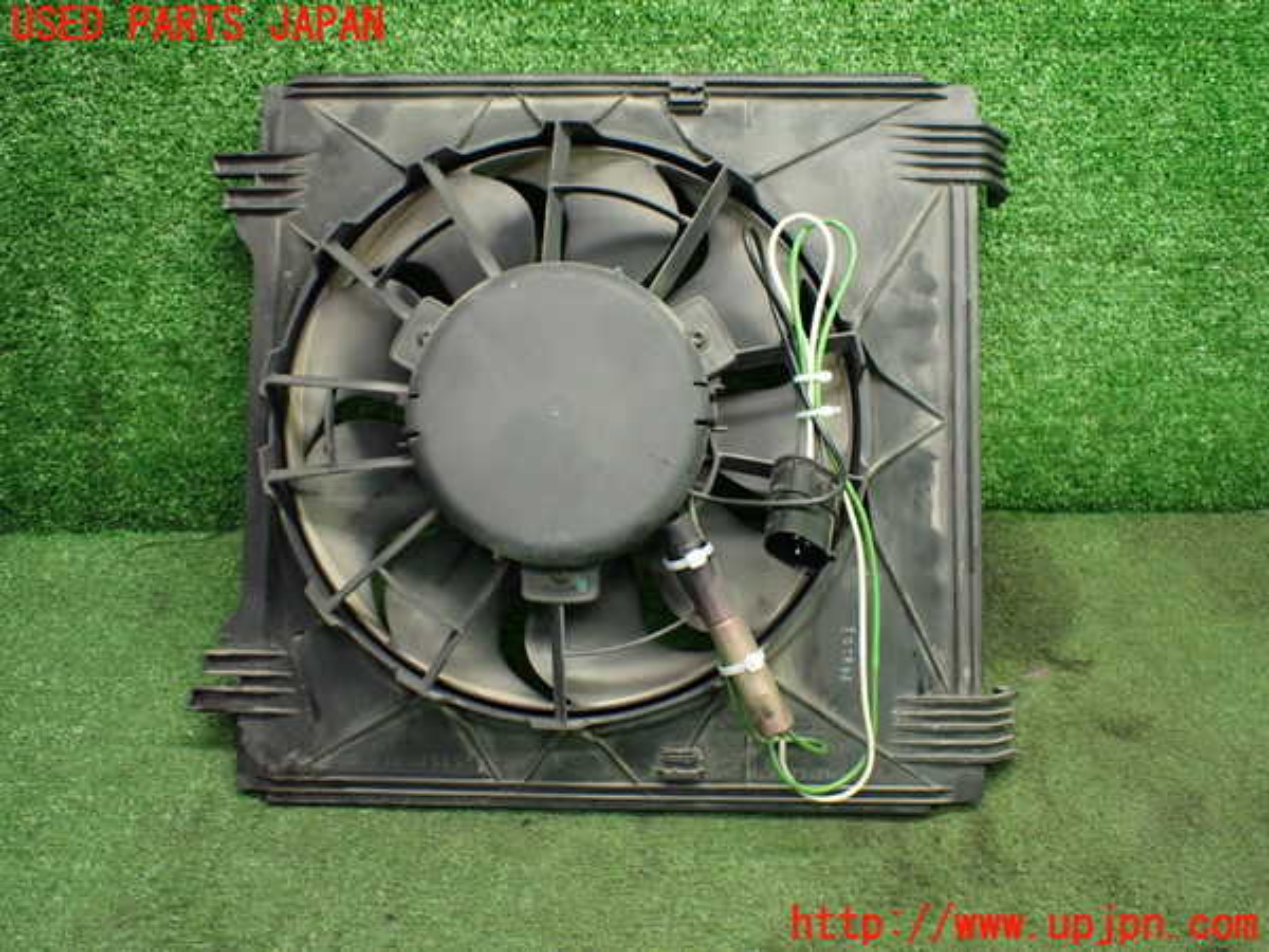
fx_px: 1100
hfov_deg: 60.0
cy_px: 476
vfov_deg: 46.8
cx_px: 634
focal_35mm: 30
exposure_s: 1/100
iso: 800
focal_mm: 5.4
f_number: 2.3
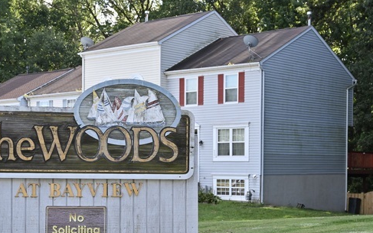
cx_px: 168
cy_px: 174
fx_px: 671
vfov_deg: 19.6
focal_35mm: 66
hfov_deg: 31.0
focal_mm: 42
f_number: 5.6
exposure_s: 1/250
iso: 180
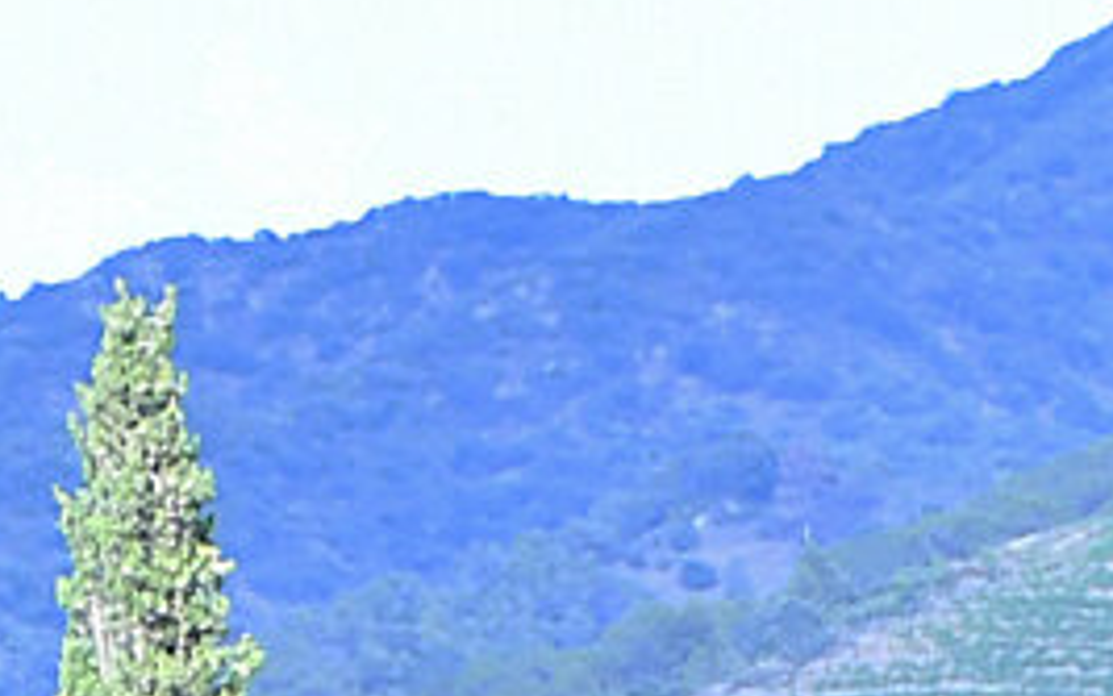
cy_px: 2111
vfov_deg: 2.4
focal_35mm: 540
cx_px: 755
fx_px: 16383
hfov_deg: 3.9
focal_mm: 46
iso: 400
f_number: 4.8
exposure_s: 1/400
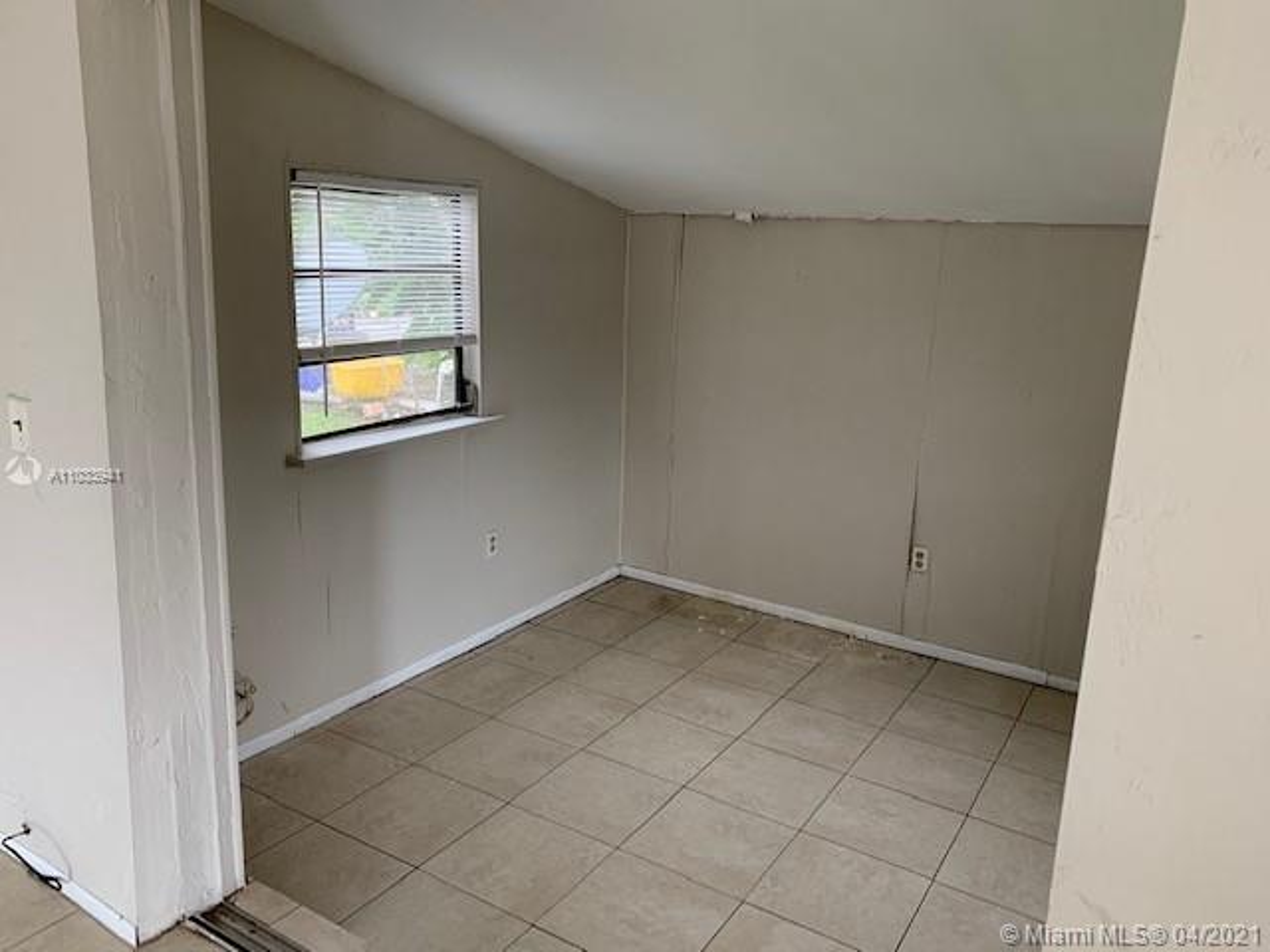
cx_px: 635
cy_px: 476
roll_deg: -2.3
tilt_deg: -14.1
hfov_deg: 67.3
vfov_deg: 53.1
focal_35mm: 26
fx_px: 954
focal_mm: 4.25
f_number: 1.8
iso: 125
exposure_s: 1/60
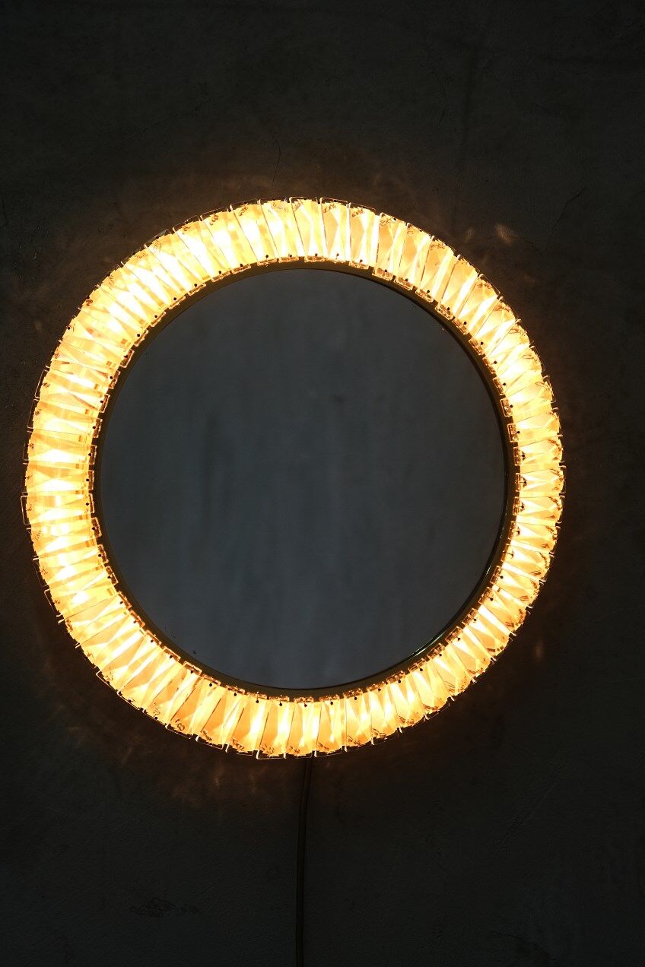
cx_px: 322
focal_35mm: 98
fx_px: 2634
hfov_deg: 14.0
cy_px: 484
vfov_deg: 20.8
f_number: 4
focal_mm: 65.2
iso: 320
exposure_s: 1/105
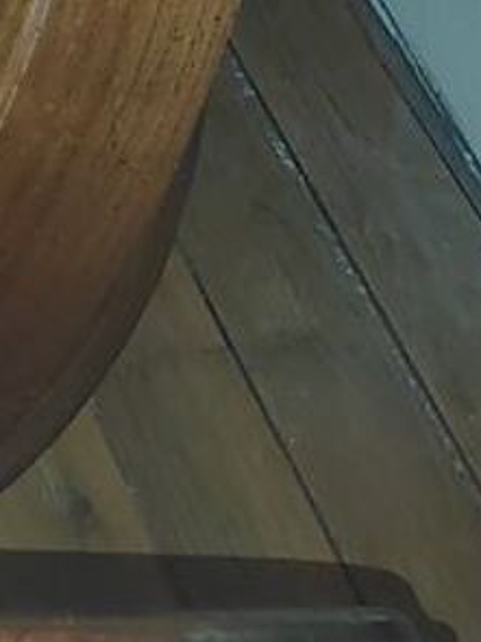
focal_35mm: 104
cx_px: -409
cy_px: -502
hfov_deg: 12.8
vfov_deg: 16.1
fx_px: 1928
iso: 2588
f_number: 1.9
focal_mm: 5.52
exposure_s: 1/50
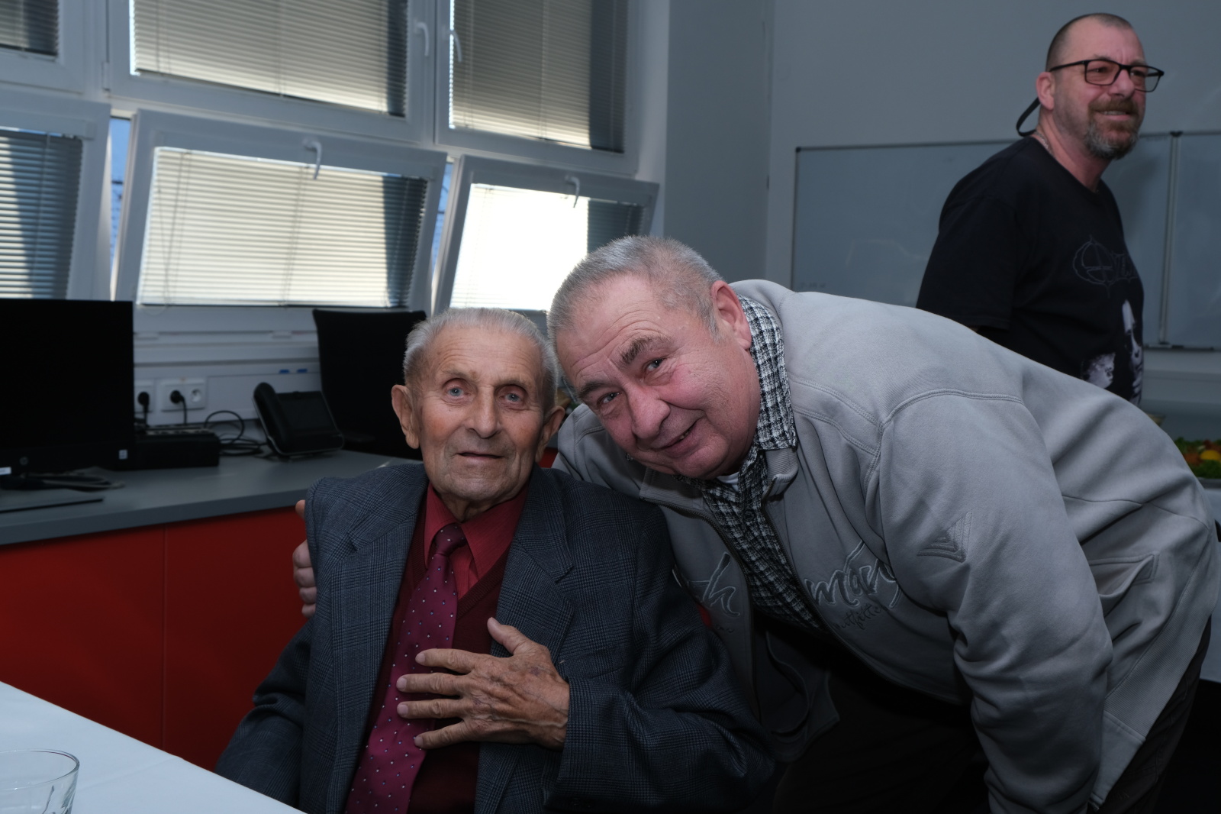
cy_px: 407
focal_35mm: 38
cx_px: 610
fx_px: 1288
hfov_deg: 50.7
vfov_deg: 35.0
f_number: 7.1
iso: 250
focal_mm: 25.4
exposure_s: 1/250
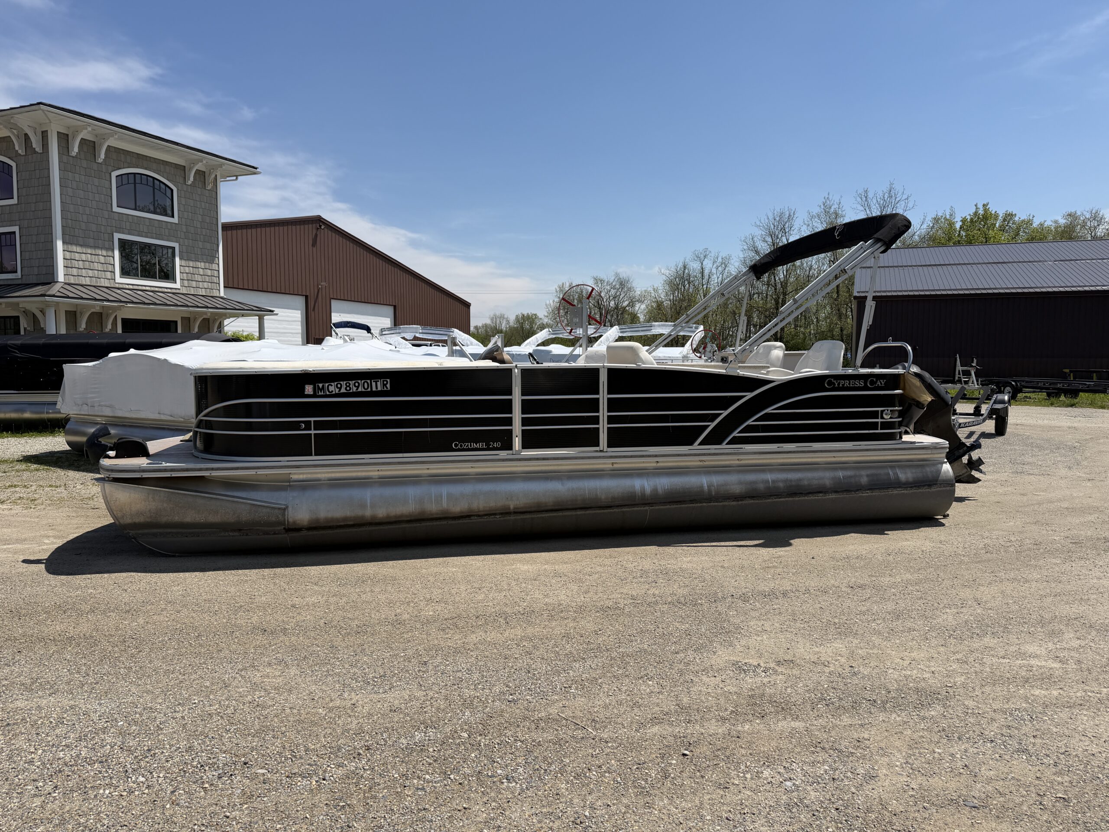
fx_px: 769
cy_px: 416
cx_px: 554
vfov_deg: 56.8
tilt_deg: -4.9
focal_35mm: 24
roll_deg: -0.1
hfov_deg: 71.6
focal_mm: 6.76
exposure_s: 1/7353
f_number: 1.78
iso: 80
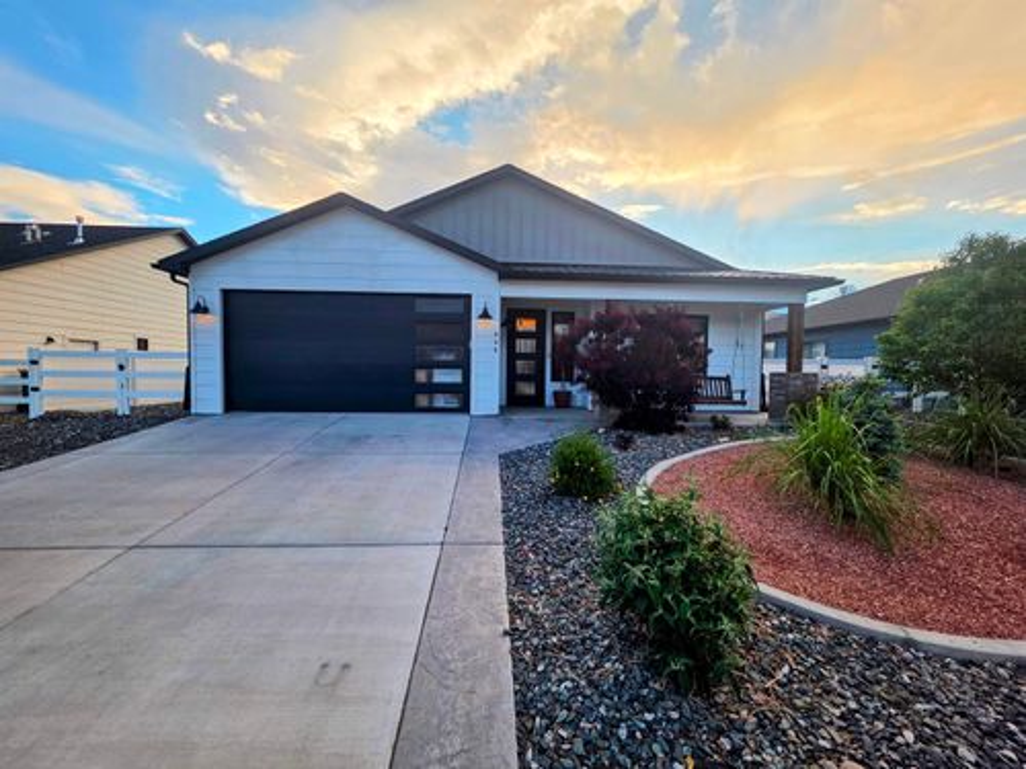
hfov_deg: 106.2
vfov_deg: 89.9
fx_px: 385
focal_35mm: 13
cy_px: 384
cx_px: 513
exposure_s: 1/393
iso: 40
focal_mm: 2.2
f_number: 1.9
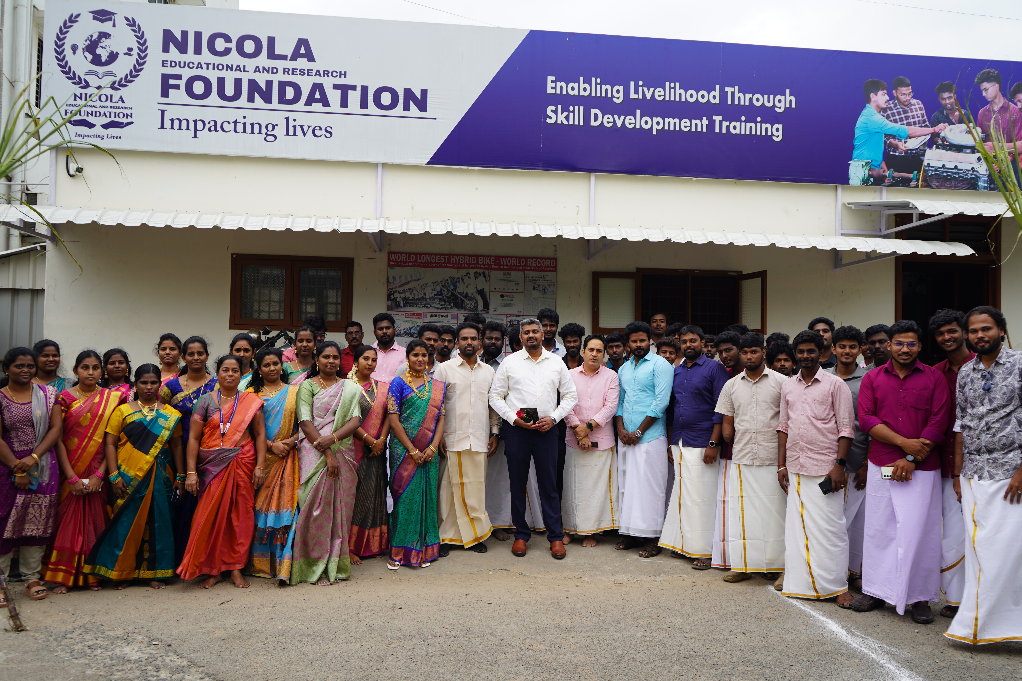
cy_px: 340
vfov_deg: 45.0
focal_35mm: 29
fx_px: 823
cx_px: 511
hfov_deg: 63.7
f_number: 5
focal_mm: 29
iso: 100
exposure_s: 1/160
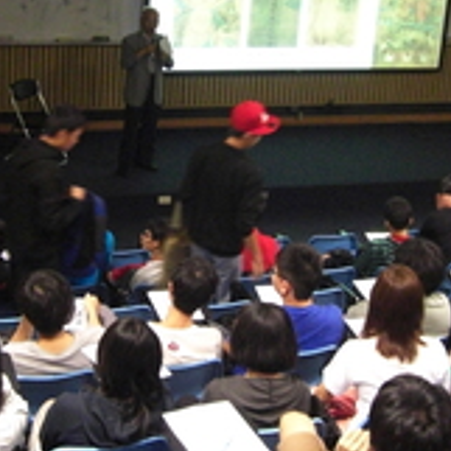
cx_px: 193
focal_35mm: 73
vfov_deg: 23.6
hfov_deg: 23.7
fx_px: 1076
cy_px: 175
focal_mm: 7.9
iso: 800
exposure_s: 1/15
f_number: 2.8
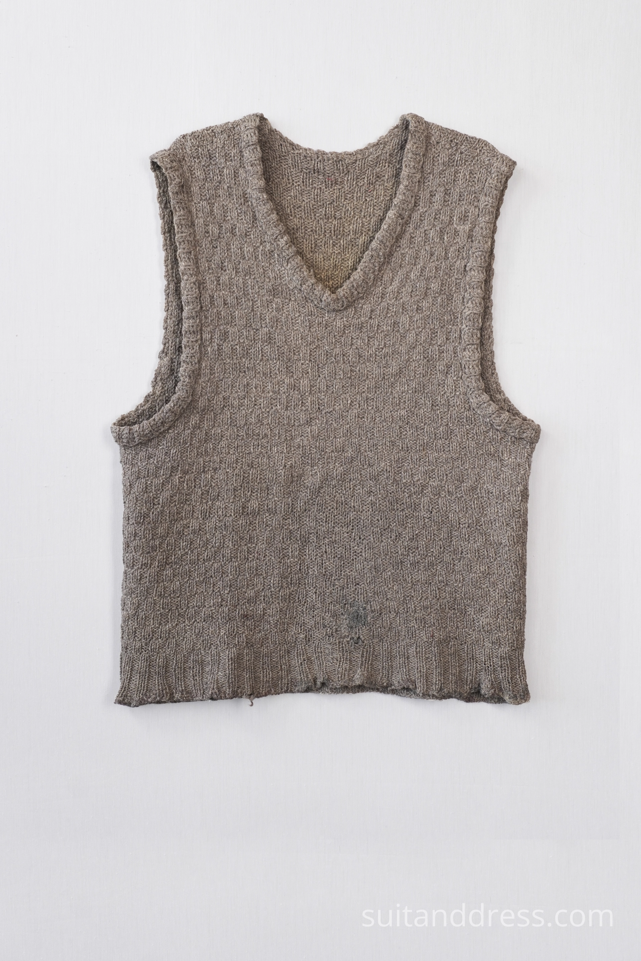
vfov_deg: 41.1
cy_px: 480
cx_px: 320
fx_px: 1282
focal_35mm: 48
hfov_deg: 28.1
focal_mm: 32
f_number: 7.1
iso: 320
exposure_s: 1/60
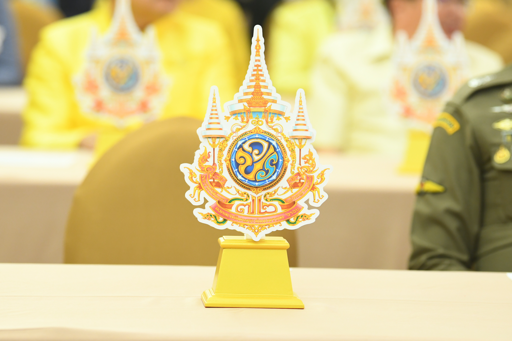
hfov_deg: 10.6
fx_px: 2772
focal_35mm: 195
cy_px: 170
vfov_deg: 7.0
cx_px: 256
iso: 1250
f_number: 2.8
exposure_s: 1/125
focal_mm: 130
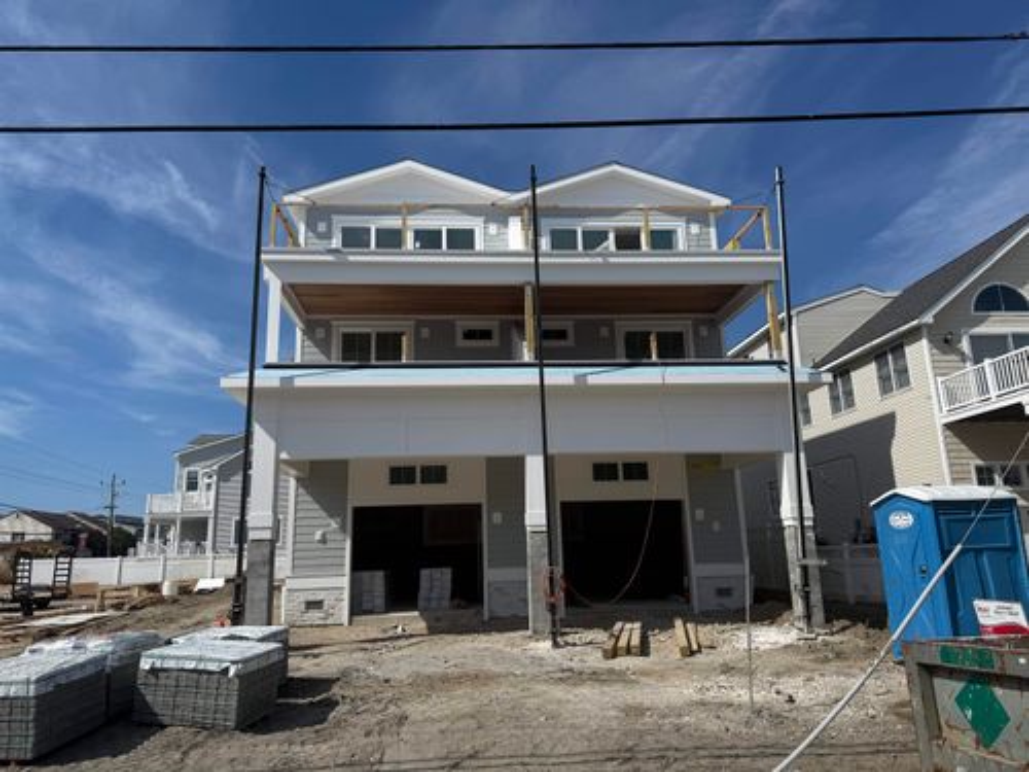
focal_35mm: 24
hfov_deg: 71.6
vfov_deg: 56.8
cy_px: 386
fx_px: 713
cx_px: 514
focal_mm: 6.76
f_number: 1.78
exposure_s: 1/8130
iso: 80
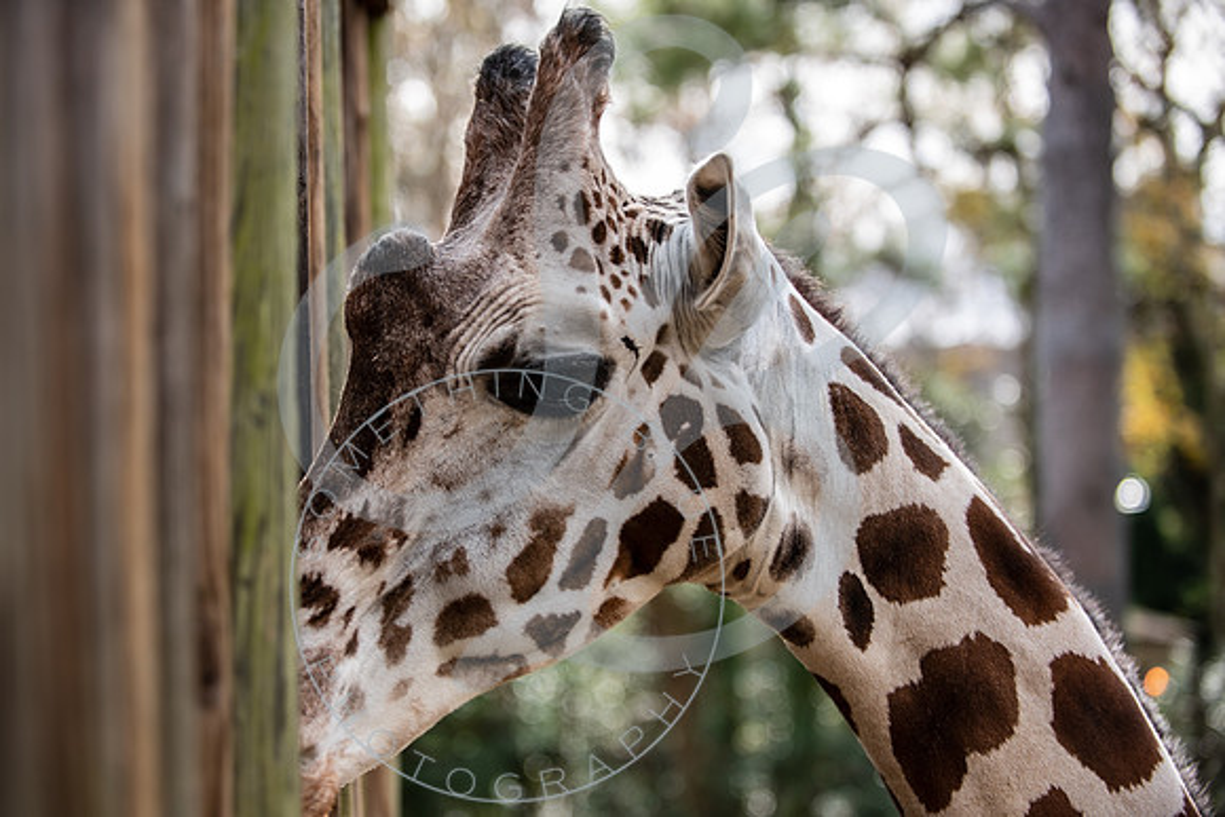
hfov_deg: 25.8
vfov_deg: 17.4
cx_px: 570
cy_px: 412
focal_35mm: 79
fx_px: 2677
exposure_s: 1/250
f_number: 2.8
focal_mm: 70
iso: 100
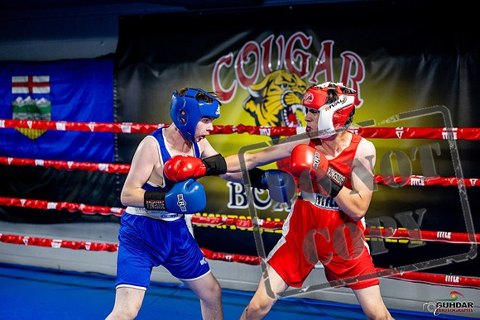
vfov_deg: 20.6
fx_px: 880
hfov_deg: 30.5
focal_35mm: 66
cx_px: 240
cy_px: 160
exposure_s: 1/1000
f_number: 2
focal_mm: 66
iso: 4000
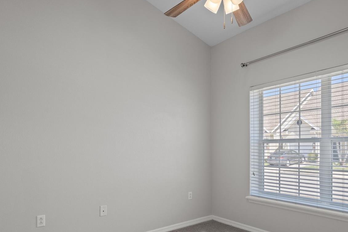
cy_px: 155
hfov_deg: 73.4
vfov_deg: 52.1
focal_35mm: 24
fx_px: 232
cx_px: 197
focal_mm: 17
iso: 320
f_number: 9
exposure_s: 1/5
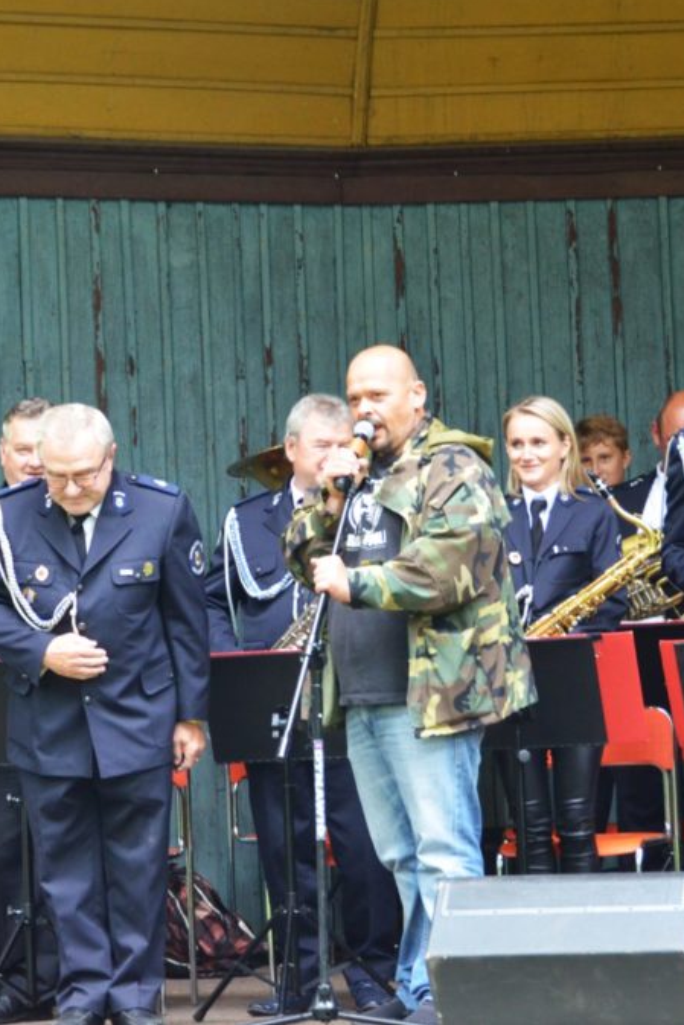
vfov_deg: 12.0
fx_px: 4864
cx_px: 283
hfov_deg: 8.0
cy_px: 510
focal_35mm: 171
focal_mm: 75
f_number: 5
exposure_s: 1/100
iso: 1600
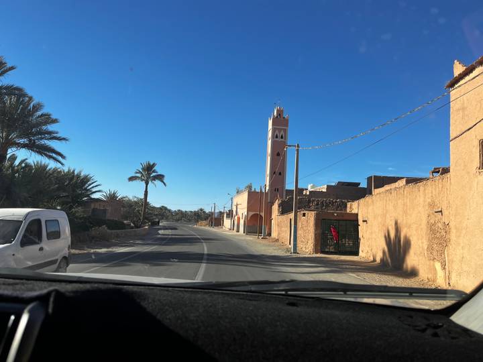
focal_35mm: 26
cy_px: 181
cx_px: 242
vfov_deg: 53.1
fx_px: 363
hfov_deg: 67.3
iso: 50
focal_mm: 5.1
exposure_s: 1/2268
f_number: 1.6
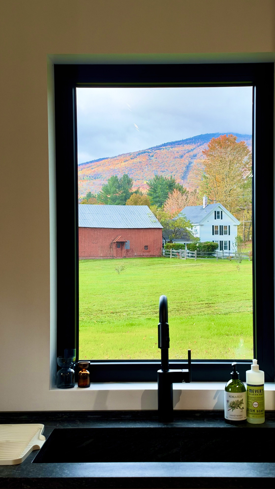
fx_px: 687
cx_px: 172
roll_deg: +0.7
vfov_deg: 39.2
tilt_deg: +0.7
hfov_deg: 22.6
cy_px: 242
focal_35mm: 53
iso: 100
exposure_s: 1/445
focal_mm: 6.93
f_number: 1.8
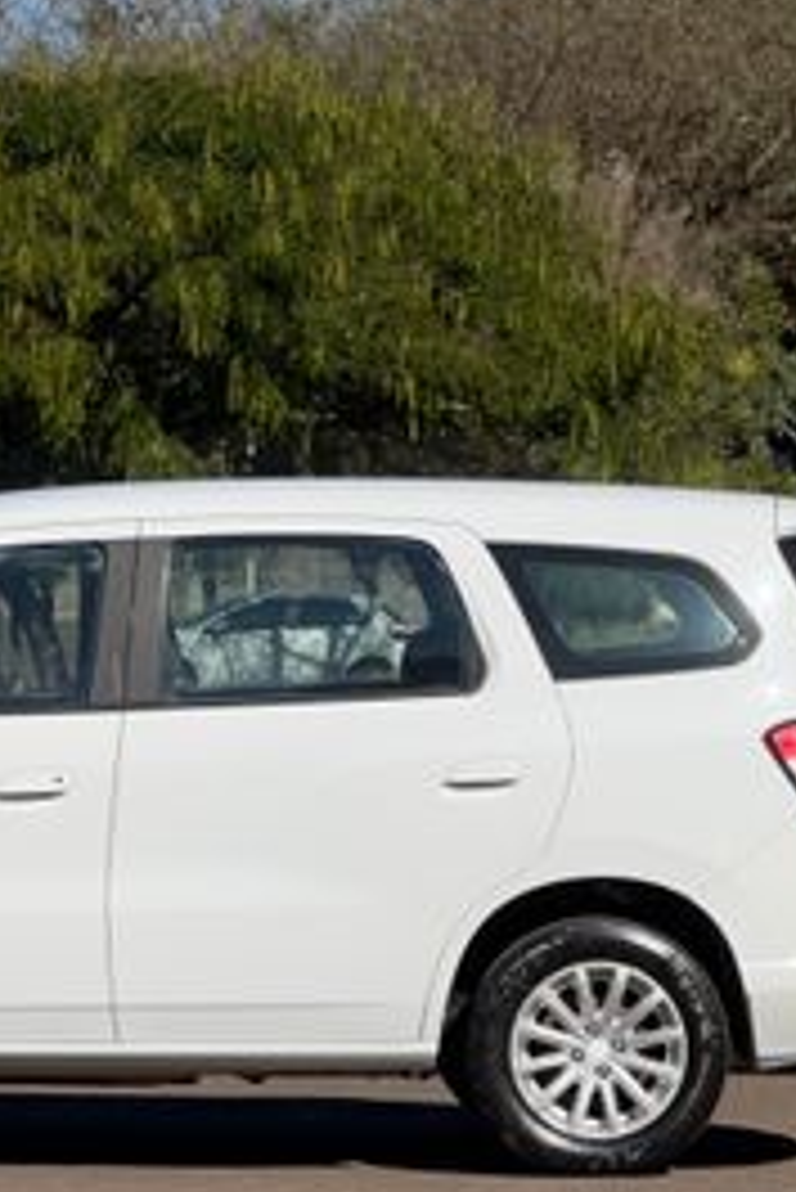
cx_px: 40
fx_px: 4703
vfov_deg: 14.4
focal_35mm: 142
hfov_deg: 9.6
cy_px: 621
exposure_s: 1/951
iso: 25
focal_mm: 9
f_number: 2.8
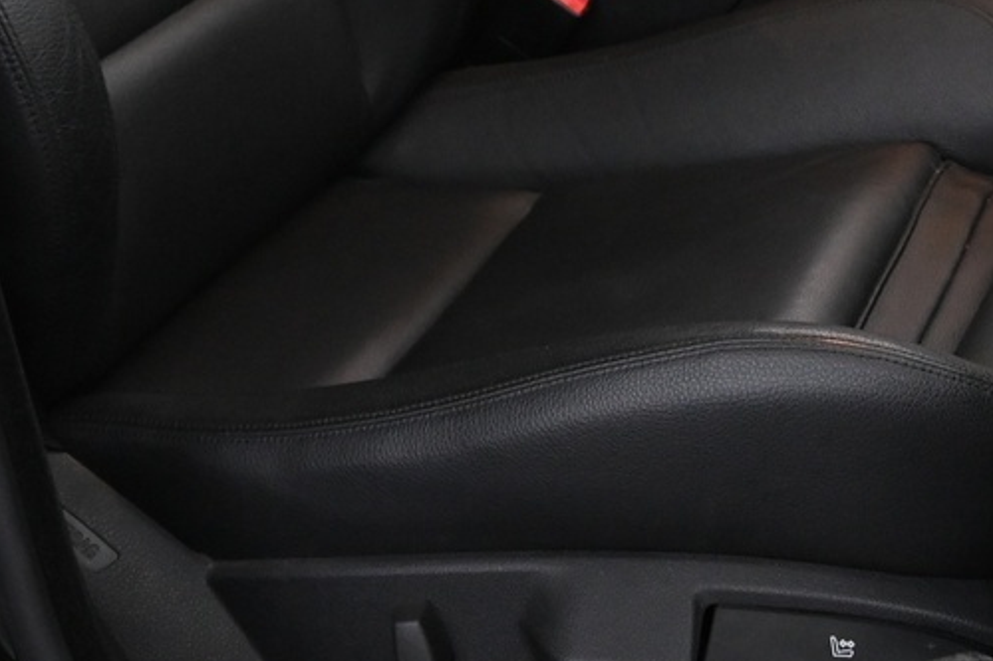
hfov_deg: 21.3
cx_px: 763
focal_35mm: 95
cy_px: -175
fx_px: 2614
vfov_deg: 13.9
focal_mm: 19.5
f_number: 3.8
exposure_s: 1/30
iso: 1800
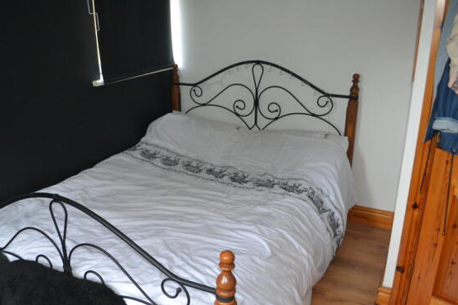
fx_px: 407
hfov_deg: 58.5
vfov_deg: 41.0
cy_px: 176
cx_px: 201
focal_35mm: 32
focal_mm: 18
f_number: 3.5
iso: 720
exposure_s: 1/60
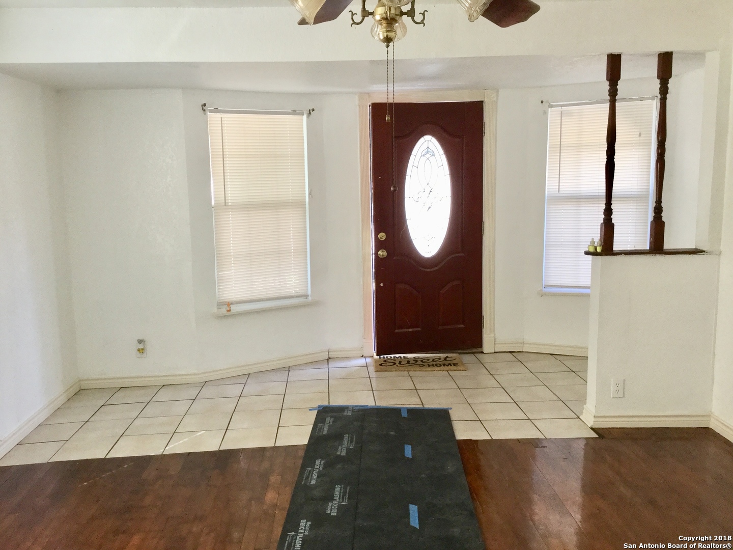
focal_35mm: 31
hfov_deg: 58.4
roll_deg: +1.4
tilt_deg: -7.2
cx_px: 366
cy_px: 275
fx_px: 656
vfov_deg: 45.4
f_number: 2.4
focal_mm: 3.3
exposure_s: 1/30
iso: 50
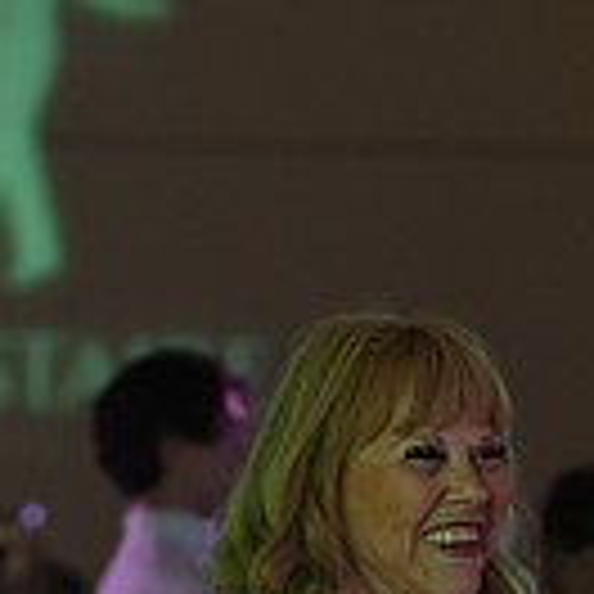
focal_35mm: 636
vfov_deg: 2.7
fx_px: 12347
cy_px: 1089
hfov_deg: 2.8
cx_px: 641
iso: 2000
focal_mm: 170
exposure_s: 1/200
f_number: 5
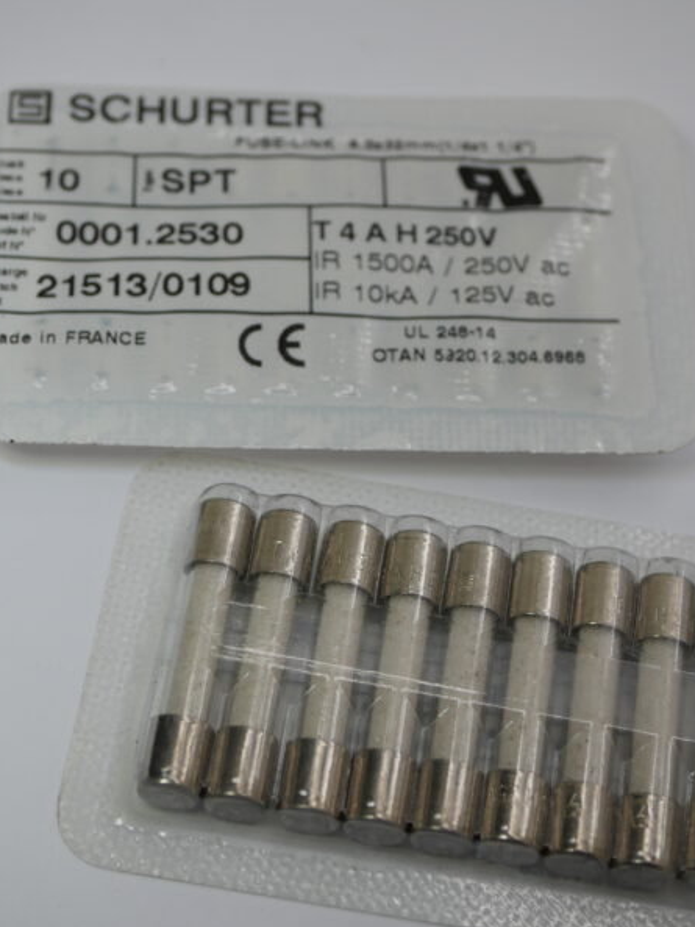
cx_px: 361
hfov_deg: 18.2
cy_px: 465
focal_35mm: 81
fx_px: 2168
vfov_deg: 24.1
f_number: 4
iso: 200
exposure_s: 1/200
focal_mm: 30
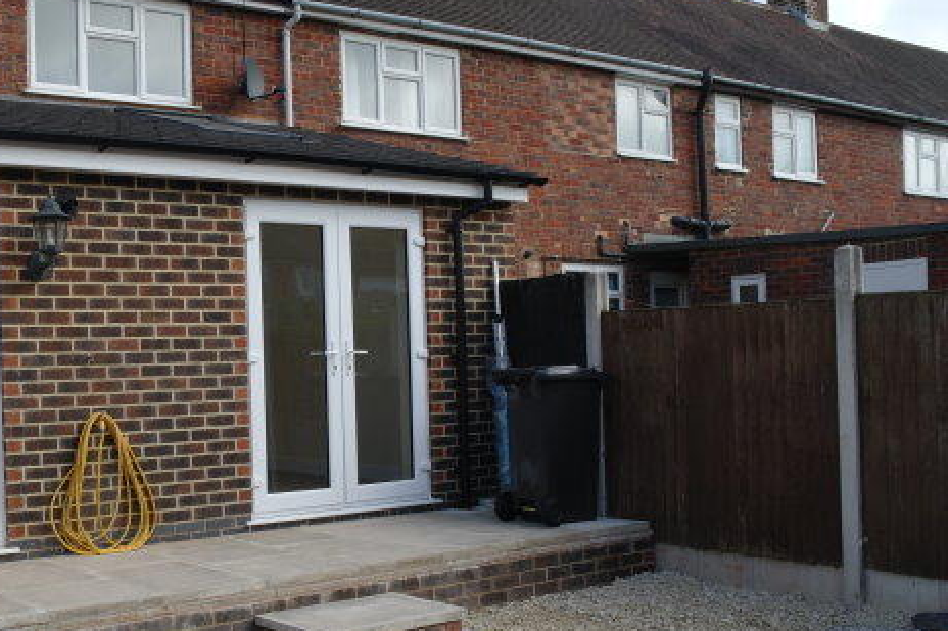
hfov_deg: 44.1
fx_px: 1132
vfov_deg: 31.1
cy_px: 374
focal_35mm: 43
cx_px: 247
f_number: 10
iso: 100
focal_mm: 19
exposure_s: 1/60
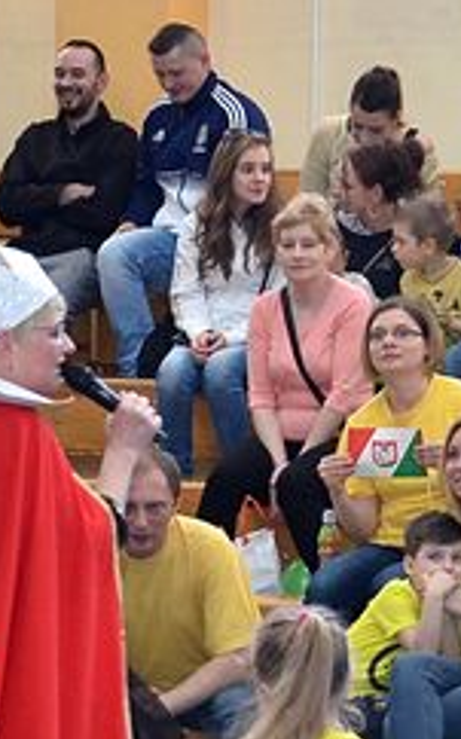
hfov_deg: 6.9
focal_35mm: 188
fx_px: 3779
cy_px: 408
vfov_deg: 11.2
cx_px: 620
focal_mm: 35
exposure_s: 1/160
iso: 1250
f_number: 4.5
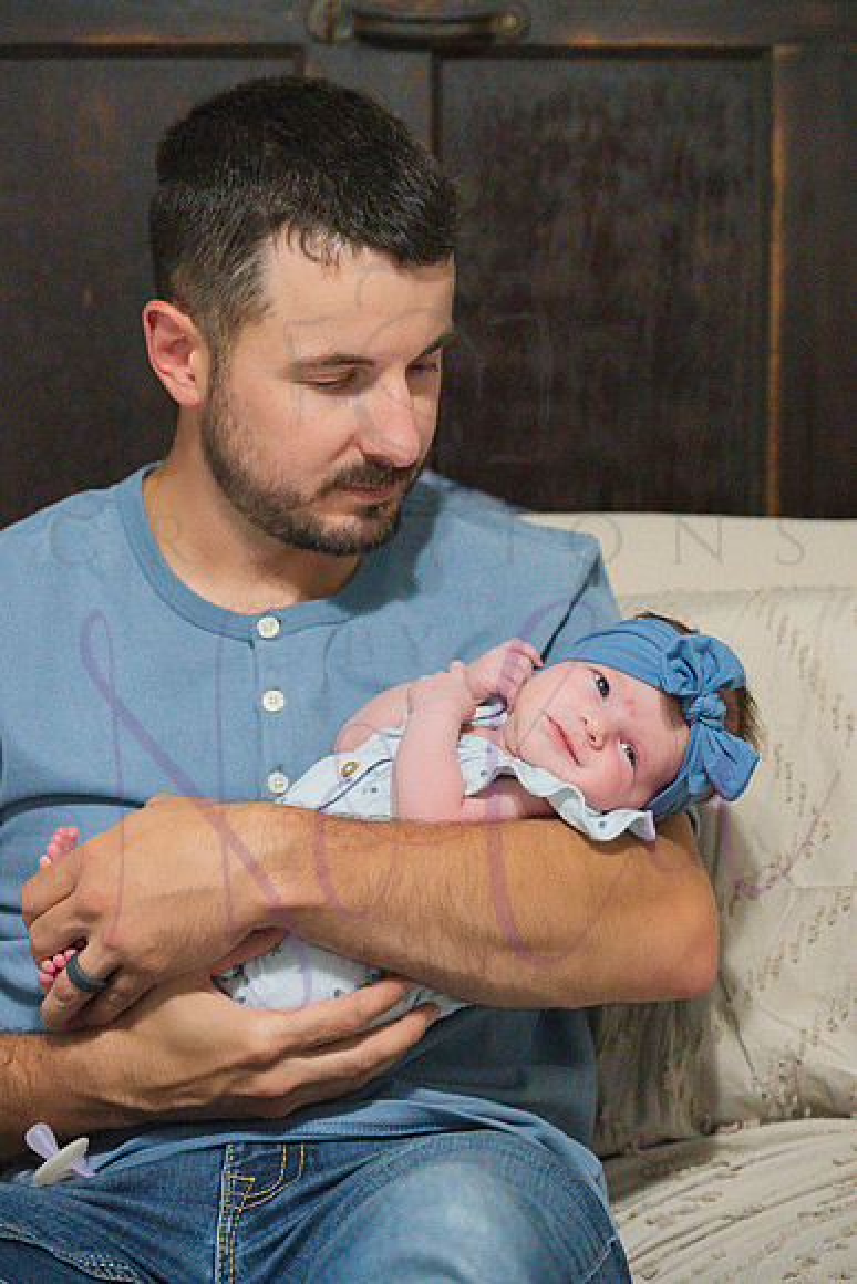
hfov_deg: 18.2
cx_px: 428
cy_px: 642
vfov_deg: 27.0
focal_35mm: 75
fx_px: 2676
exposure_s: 1/200
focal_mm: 75
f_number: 4.5
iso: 3200
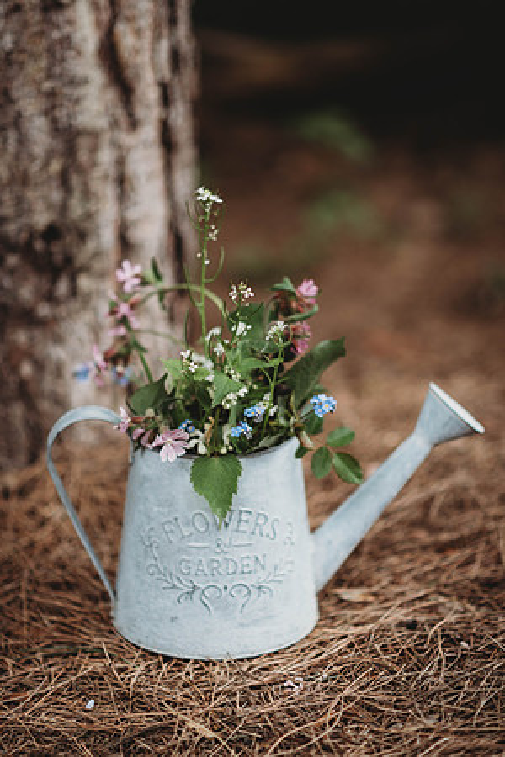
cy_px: 378
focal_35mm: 85
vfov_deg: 23.9
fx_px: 1788
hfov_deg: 16.1
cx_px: 252
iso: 200
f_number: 1.8
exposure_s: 1/800
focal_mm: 85
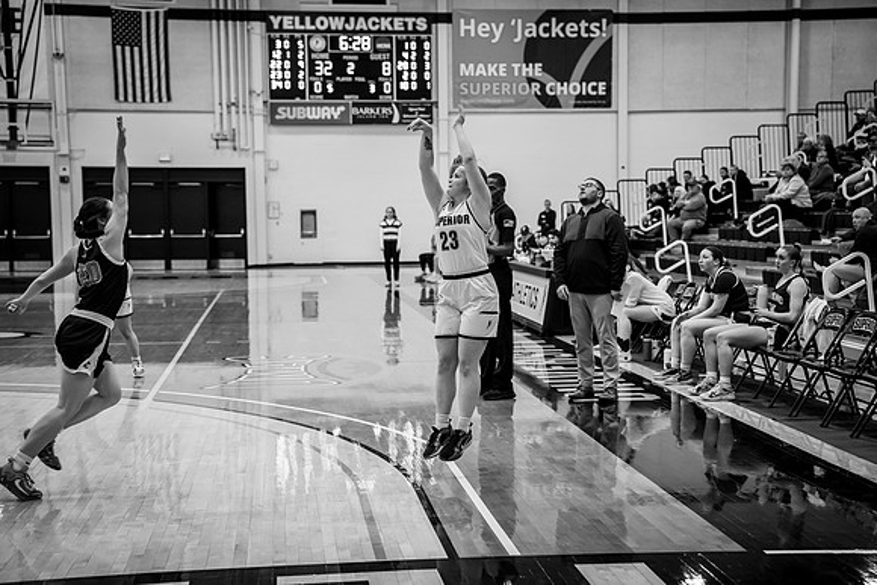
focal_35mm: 60
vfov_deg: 22.5
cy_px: 303
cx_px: 461
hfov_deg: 33.2
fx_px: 1471
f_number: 2.8
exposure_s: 1/640
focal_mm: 57
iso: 1600
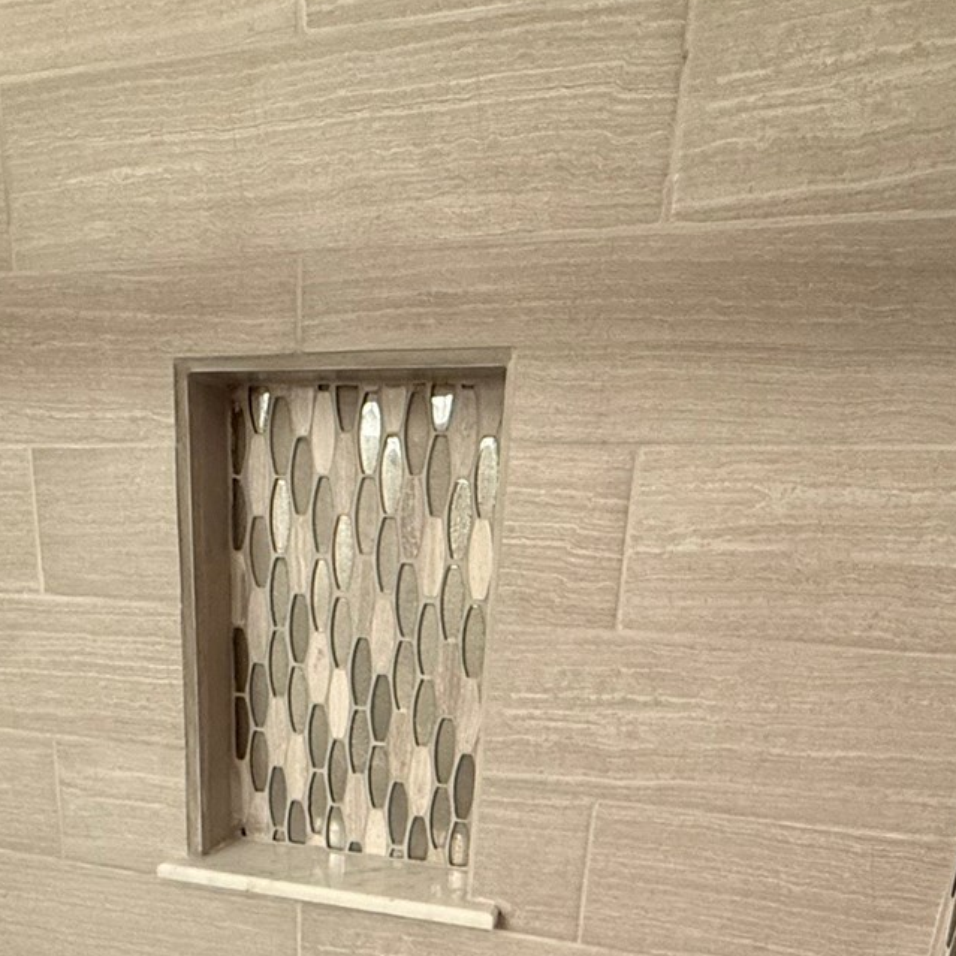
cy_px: 881
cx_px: 376
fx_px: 969
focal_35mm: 31
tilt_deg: -20.2
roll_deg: -2.3
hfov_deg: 52.1
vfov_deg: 46.7
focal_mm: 2.22
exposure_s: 1/60
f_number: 2.2
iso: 400
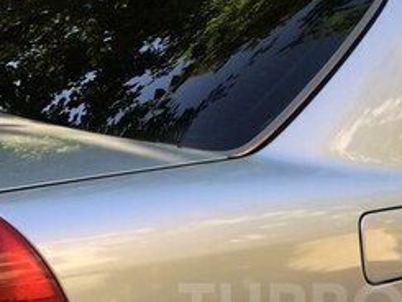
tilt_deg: -13.5
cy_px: 308
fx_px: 906
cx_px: 346
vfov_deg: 18.4
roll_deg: -5.8
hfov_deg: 24.4
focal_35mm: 78
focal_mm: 4.15
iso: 32
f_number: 2.2
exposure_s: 1/237
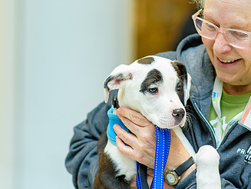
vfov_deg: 8.8
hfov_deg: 11.7
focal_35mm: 169
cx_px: 153
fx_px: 1227
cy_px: 82
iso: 800
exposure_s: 1/125
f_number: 2.2
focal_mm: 85
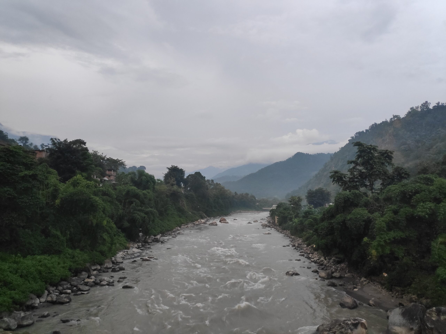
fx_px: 258
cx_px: 223
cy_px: 167
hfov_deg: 81.7
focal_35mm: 20
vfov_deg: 66.0
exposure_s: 1/50
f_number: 1.9
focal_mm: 3.94
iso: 898
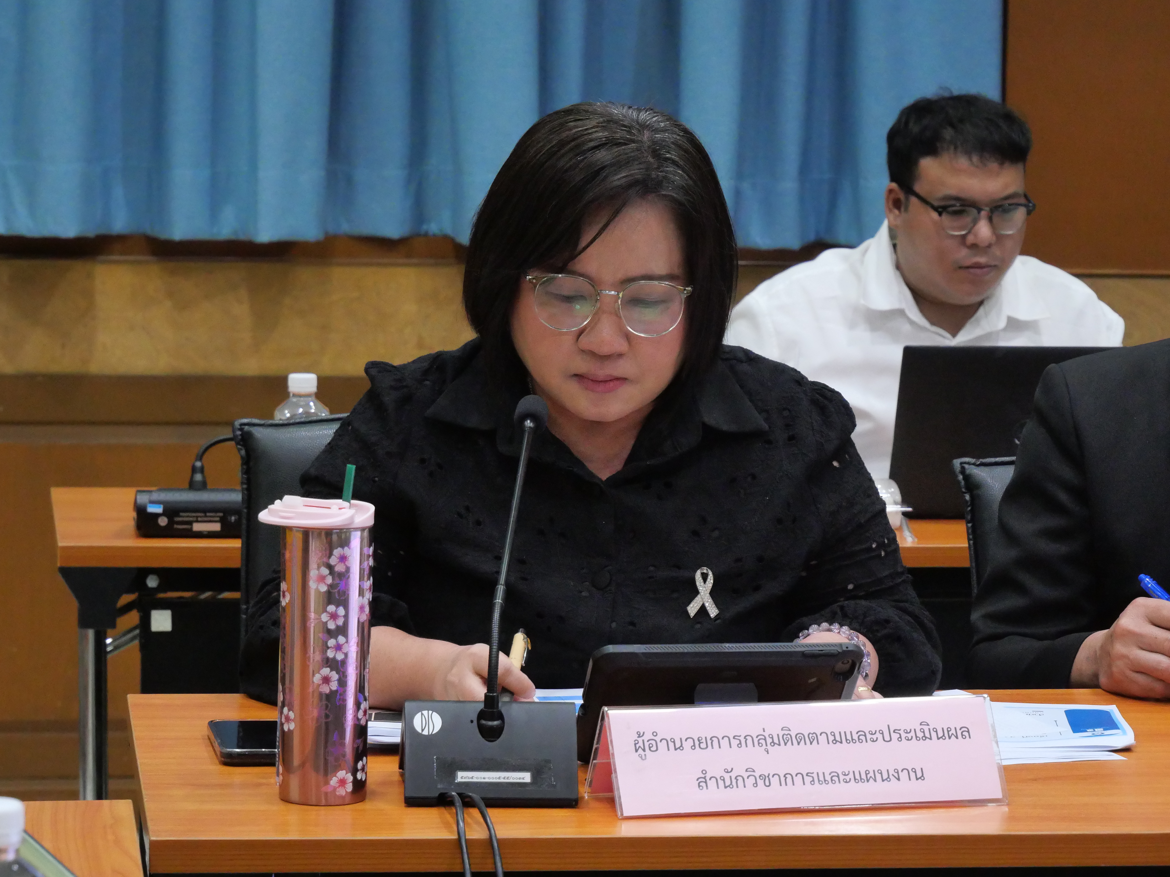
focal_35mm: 112
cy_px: 438
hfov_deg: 17.6
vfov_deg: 13.2
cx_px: 609
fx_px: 3786
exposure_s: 1/100
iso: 3200
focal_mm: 50
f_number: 5.6
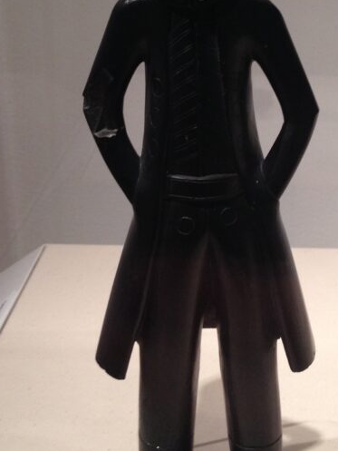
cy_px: 172
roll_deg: +0.2
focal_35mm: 68
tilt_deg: -16.7
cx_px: 210
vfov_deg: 28.5
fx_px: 885
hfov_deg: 21.6
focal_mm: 4.12
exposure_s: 1/20
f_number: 2.4
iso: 125
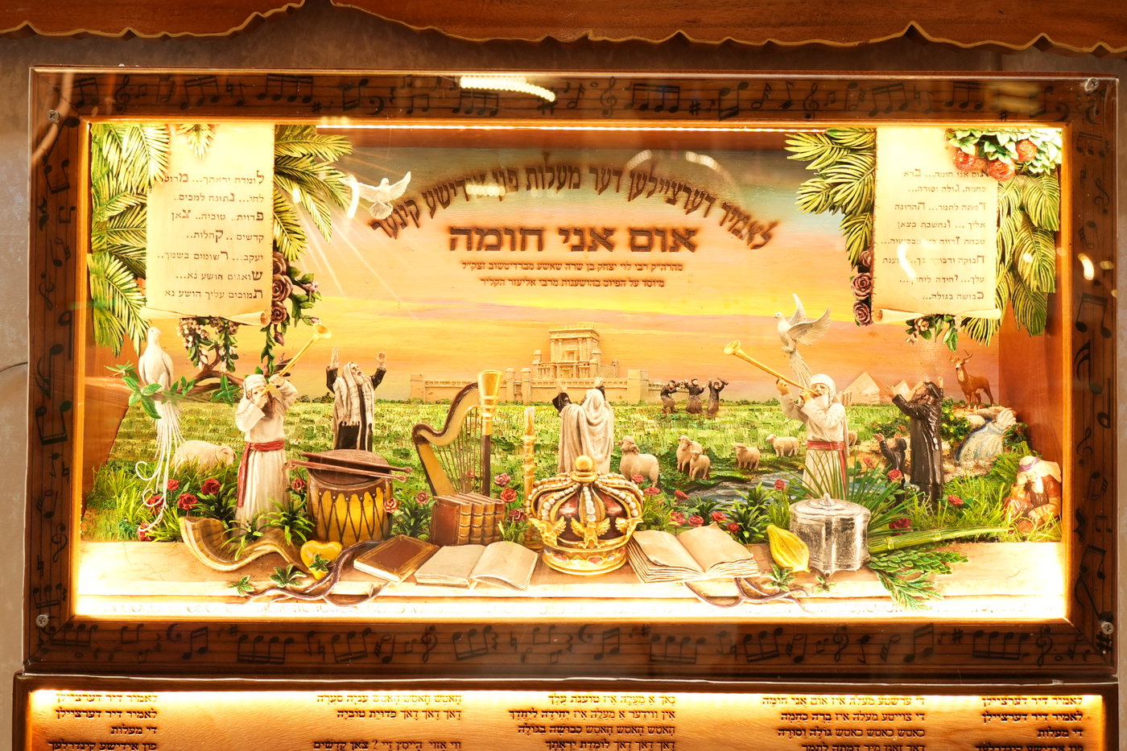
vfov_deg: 31.9
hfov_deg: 46.4
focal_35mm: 42
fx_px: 1315
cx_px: 564
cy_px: 376
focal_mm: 28
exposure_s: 1/200
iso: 1000
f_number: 4
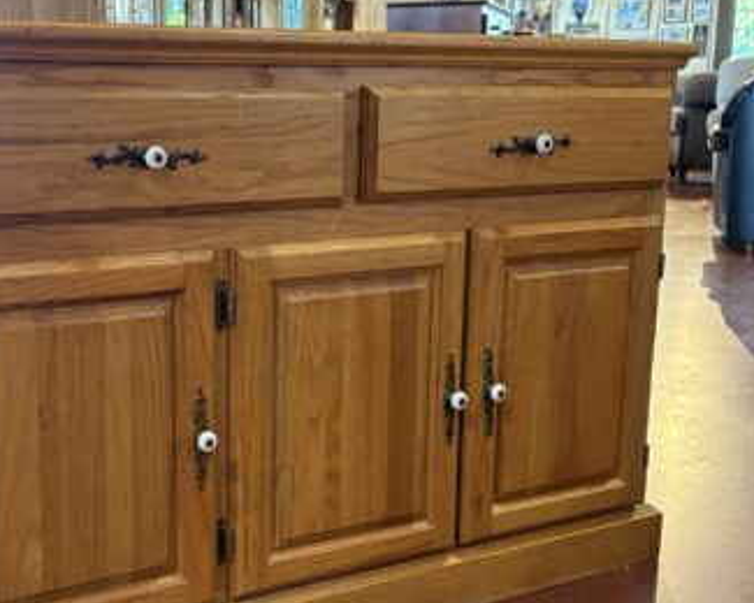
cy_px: 388
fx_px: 870
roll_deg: +0.0
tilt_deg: -11.2
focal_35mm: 39
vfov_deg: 37.9
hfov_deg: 45.8
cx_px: 225
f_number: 1.6
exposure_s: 1/60
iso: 320
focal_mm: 5.96
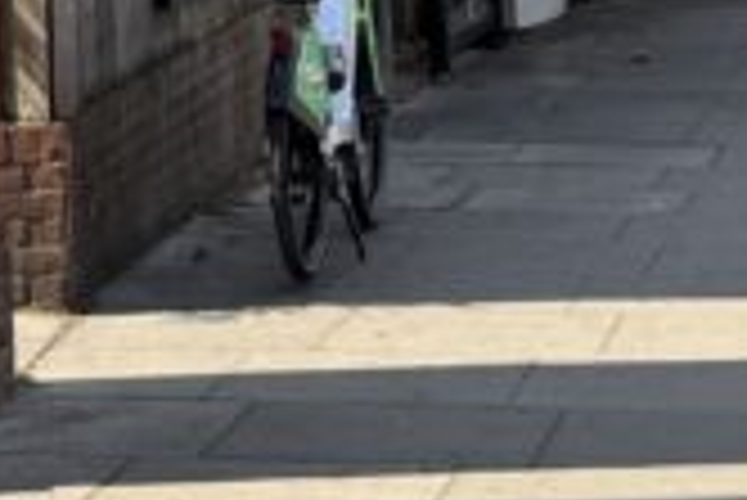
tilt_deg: +7.9
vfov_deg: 8.1
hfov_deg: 13.2
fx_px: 3198
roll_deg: +2.4
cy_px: -811
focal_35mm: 154
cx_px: 90
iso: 80
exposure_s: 1/2041
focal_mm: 6.76
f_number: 1.78
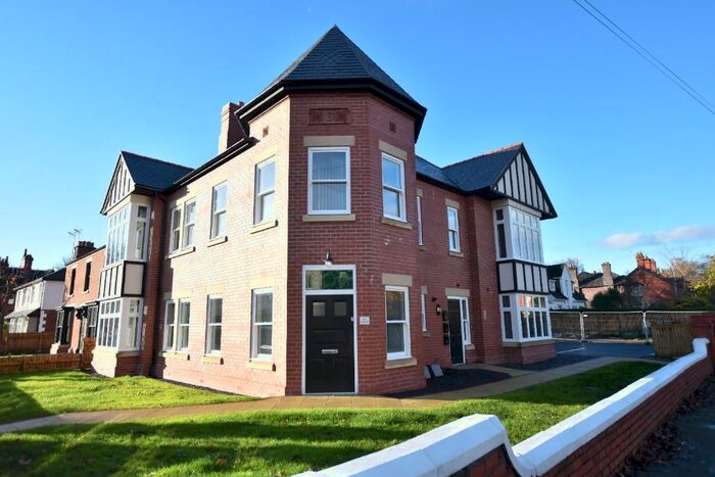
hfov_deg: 81.2
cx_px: 358
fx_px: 417
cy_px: 238
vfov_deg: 59.5
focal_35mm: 21
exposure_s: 1/400
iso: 100
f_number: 3.5
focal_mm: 14
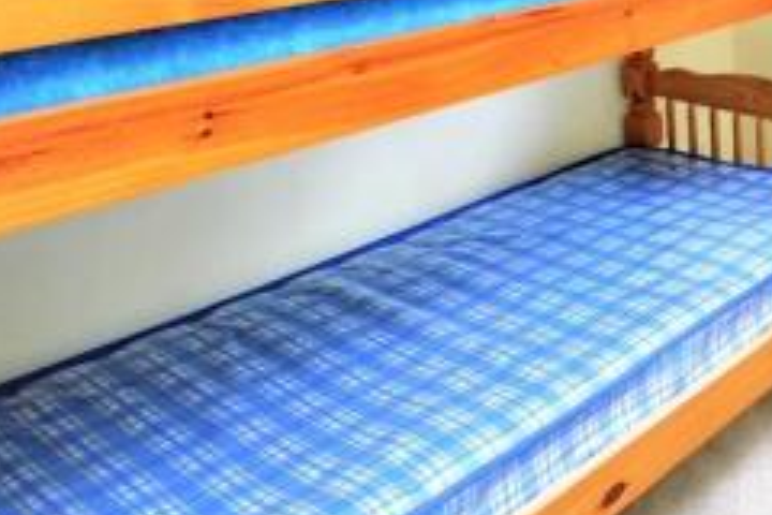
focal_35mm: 41
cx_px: 881
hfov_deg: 38.0
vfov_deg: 28.9
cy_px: -77
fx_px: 879
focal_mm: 10
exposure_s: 1/60
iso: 2000
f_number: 4
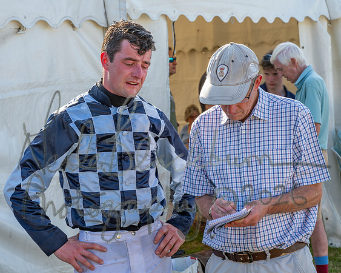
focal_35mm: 94
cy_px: 137
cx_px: 166
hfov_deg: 20.5
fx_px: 944
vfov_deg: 16.4
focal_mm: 83
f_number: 9
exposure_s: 1/25
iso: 50
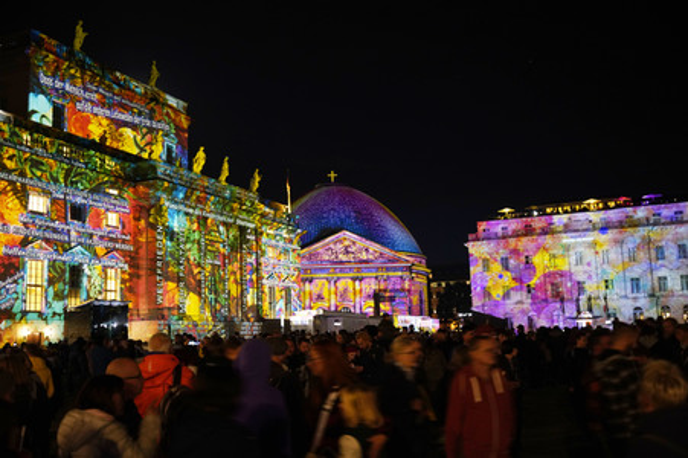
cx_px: 344
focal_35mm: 37
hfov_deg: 51.9
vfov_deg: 35.9
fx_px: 707
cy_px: 229
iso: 1600
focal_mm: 37
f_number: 3.5
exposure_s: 1/10
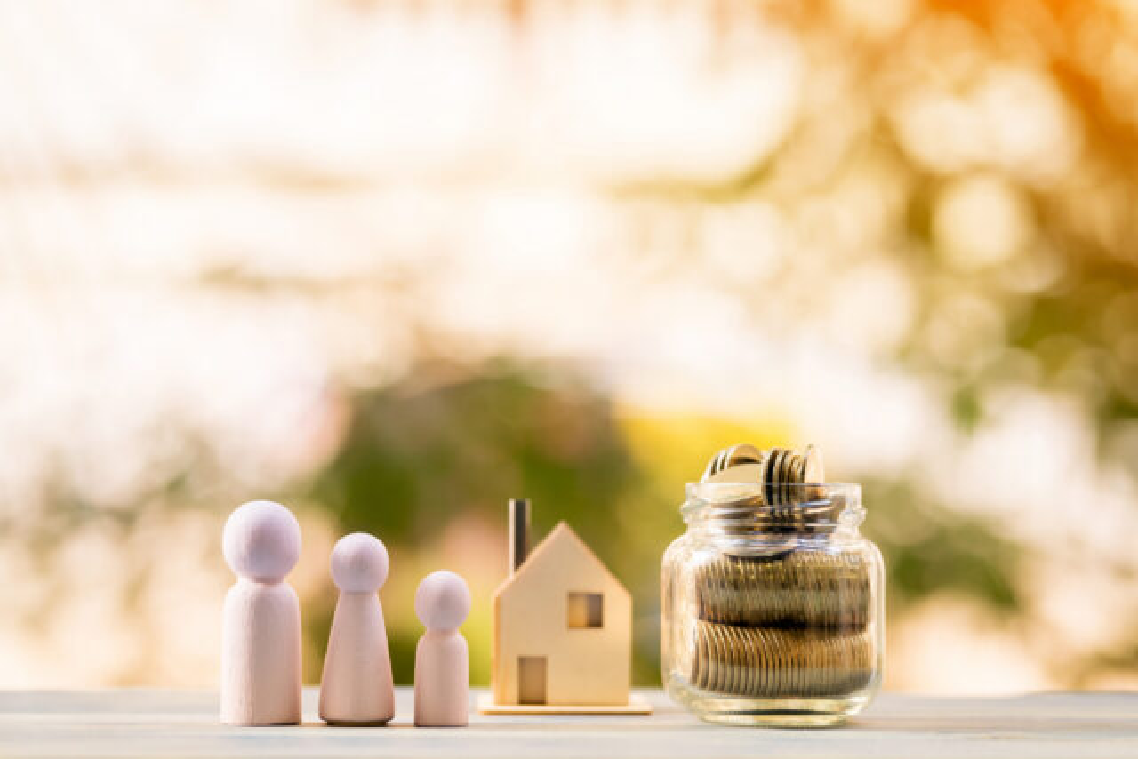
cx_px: 569
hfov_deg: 23.9
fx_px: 2687
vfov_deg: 16.1
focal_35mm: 85
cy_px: 380
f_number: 4
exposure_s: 1/25
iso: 200
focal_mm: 85
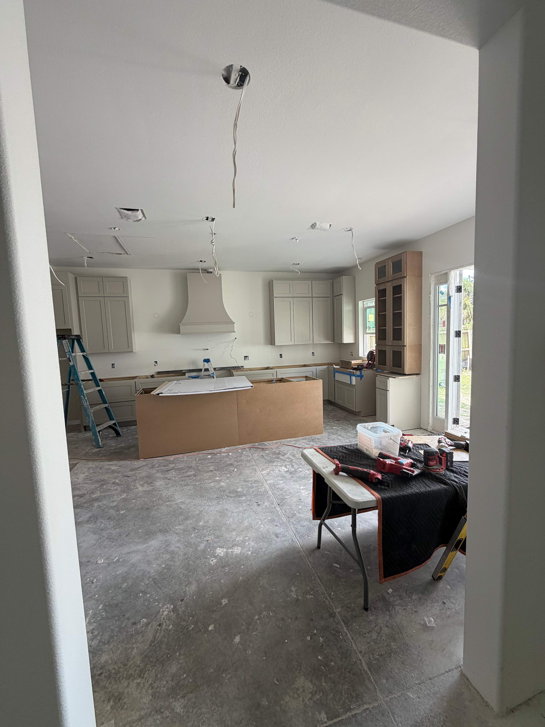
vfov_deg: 102.1
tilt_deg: -5.9
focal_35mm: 14
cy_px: 364
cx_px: 272
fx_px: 294
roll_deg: +2.8
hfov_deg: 85.7
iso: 100
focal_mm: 2.22
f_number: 2.2
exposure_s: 1/121
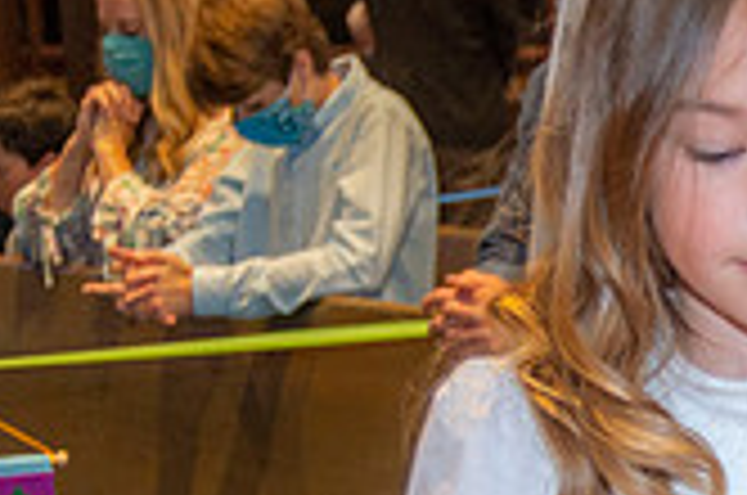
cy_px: 608
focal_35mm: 133
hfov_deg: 14.9
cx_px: 904
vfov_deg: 10.1
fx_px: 2754
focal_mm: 38
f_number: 4.5
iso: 1600
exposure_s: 1/125
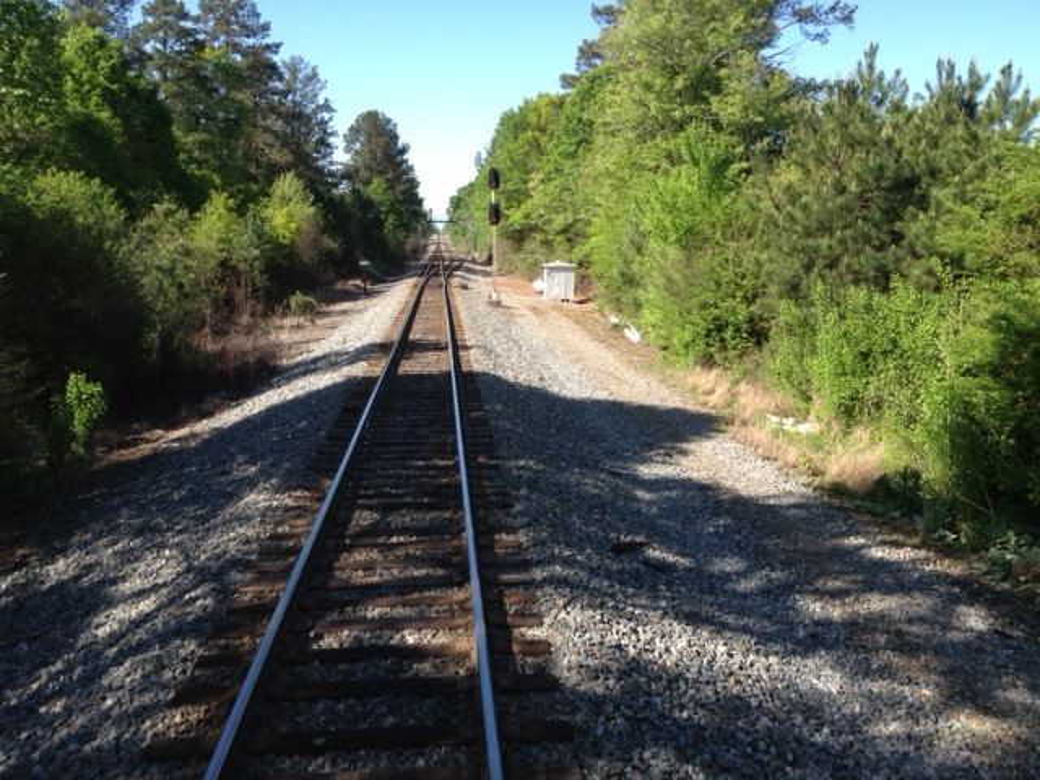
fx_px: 1052
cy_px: 390
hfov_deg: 52.6
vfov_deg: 40.7
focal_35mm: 35
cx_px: 520
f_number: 2.4
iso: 50
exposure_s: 1/690
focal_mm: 4.28
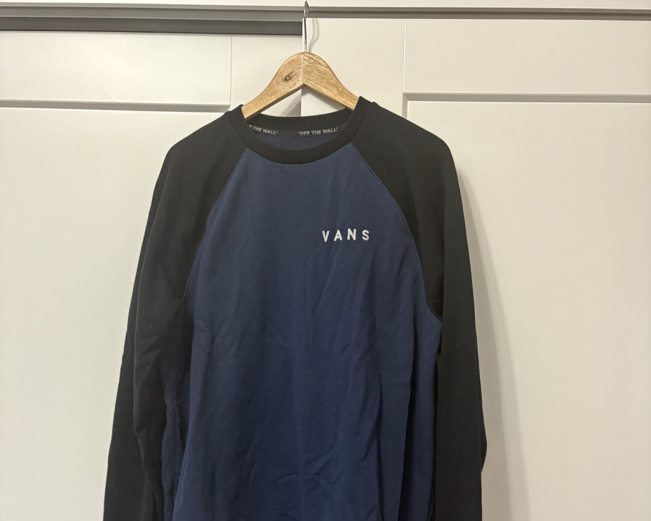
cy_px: 378
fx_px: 655
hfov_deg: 52.8
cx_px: 325
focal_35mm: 34
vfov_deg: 42.3
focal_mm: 5.96
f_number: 1.6
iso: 250
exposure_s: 1/60
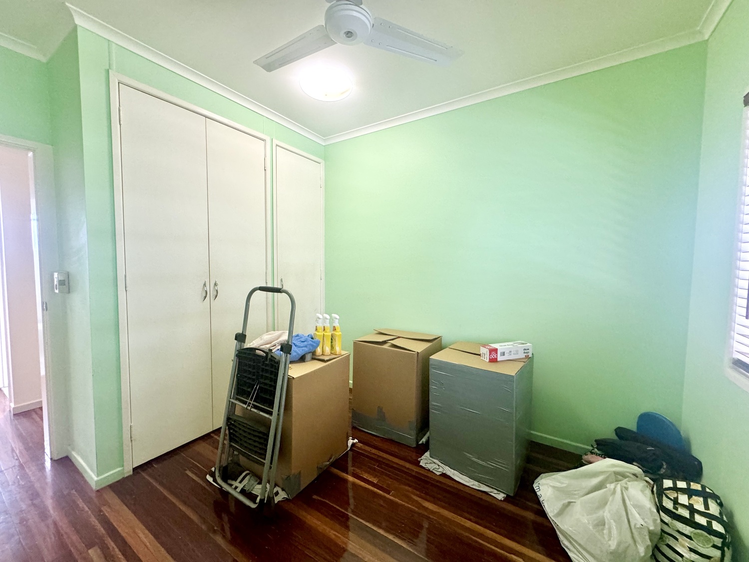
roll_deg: +1.1
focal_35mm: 14
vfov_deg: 85.7
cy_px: 281
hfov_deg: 102.1
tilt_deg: -2.4
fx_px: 303
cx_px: 374
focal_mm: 2.22
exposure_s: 1/100
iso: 250
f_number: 2.2
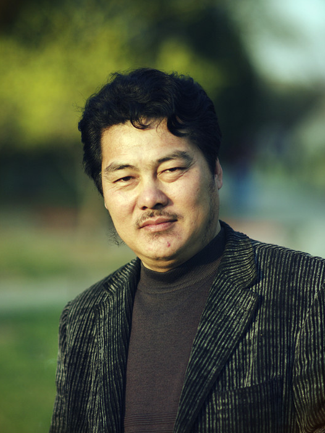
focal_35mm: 140
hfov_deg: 10.6
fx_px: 1748
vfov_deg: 14.1
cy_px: 205
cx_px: 163
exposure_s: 1/2000
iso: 100
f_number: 1.4
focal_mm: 85
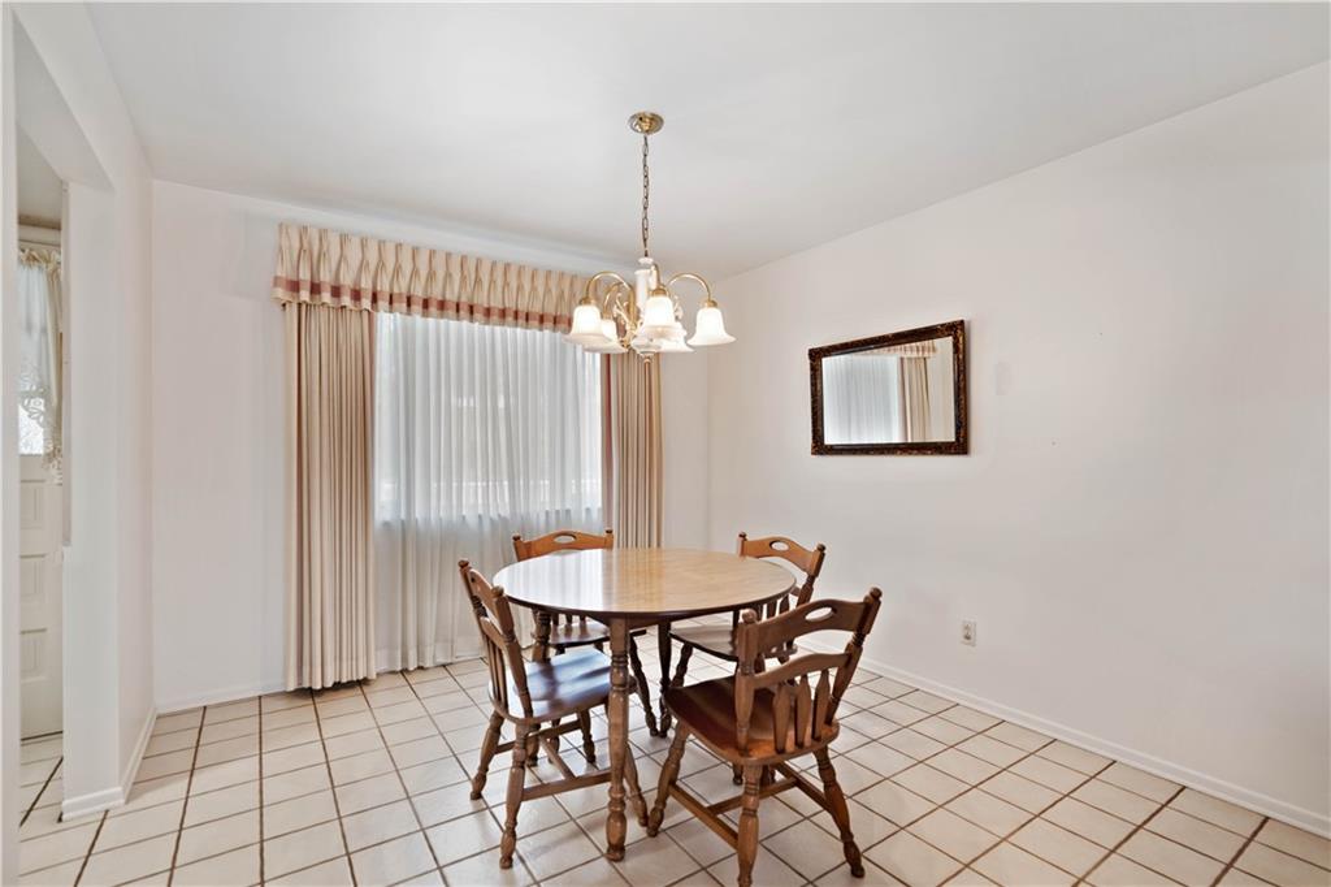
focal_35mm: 16
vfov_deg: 73.7
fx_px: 591
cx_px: 666
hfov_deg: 96.8
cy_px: 444
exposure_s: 1/30
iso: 100
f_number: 2.8
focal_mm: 16
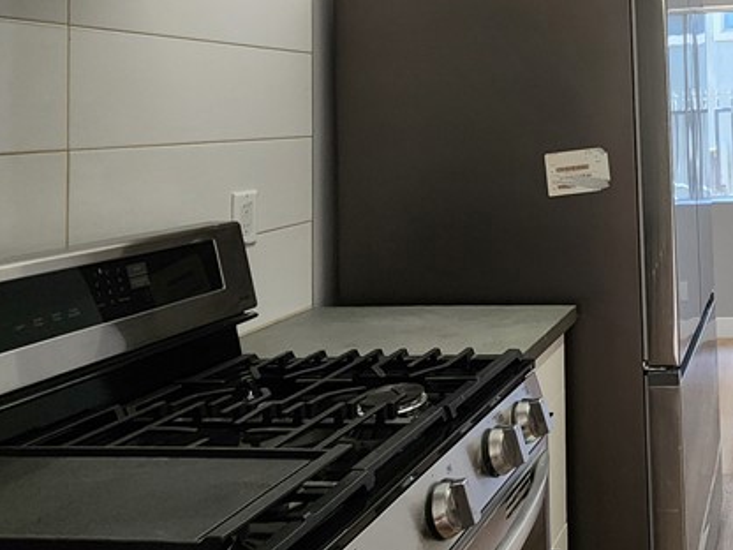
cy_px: 71
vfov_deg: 41.2
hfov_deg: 46.7
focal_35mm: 32
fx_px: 678
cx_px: 745
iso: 250
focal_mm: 2.2
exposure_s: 1/60
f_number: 2.2
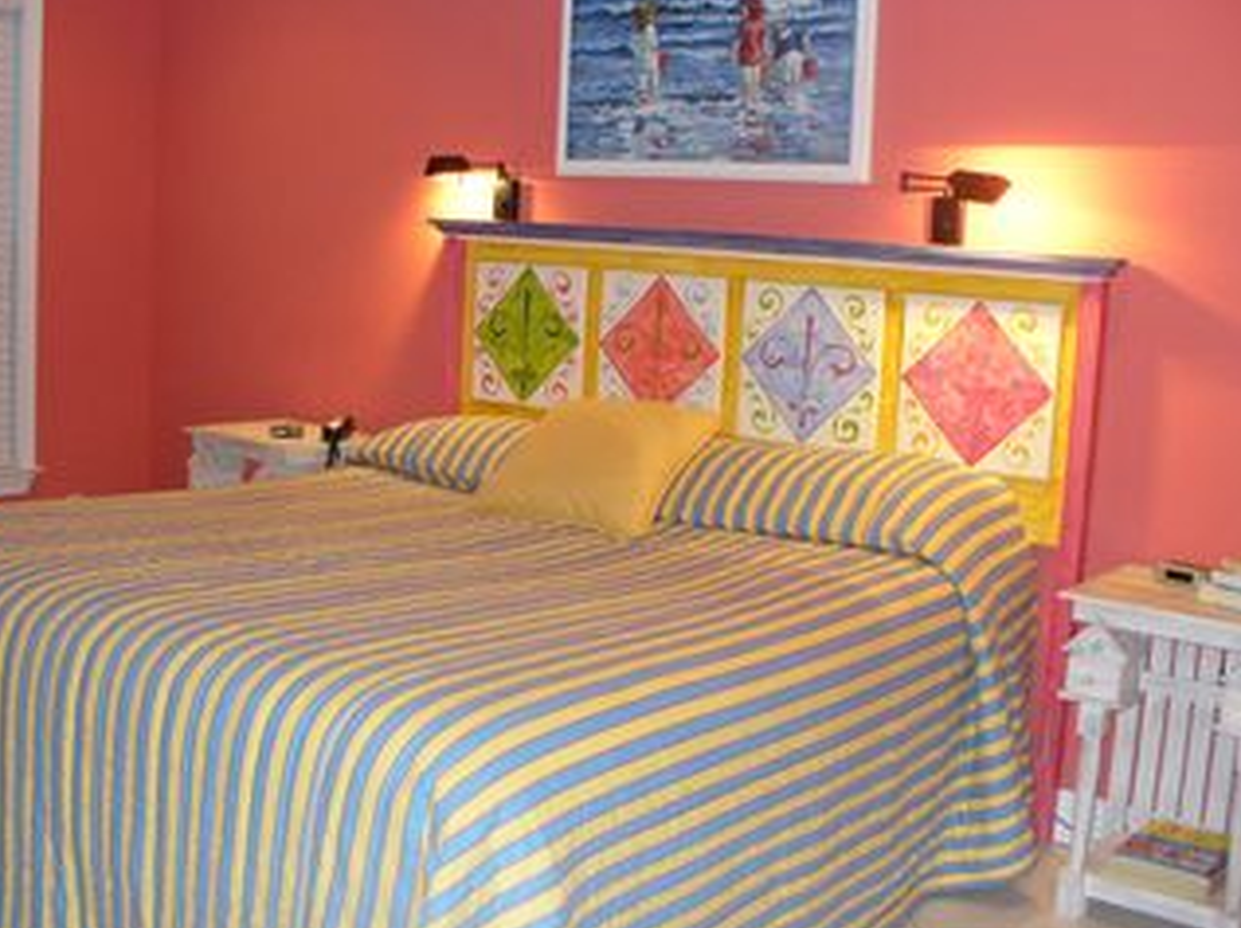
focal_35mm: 43
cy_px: 466
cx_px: 599
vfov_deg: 33.5
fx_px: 1540
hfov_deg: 43.9
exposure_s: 1/60
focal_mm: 6.1
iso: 200
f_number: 2.8
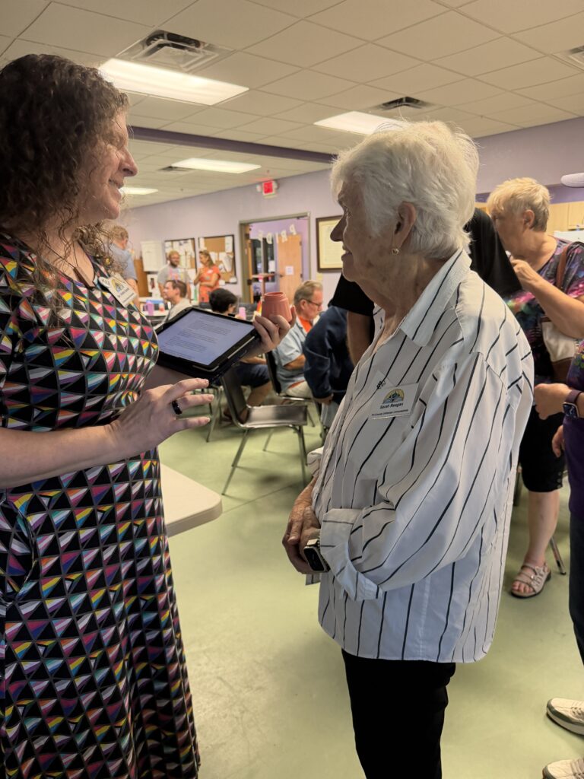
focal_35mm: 24
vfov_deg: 71.6
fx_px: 540
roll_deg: +1.0
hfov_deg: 56.8
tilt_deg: -13.0
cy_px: 390
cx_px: 292
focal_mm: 6.76
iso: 250
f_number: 1.78
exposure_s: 1/60
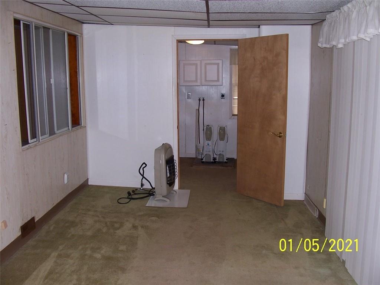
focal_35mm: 35
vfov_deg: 40.7
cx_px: 190
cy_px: 142
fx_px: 384
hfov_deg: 52.6
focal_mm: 6
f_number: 2.8
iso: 80
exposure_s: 1/60
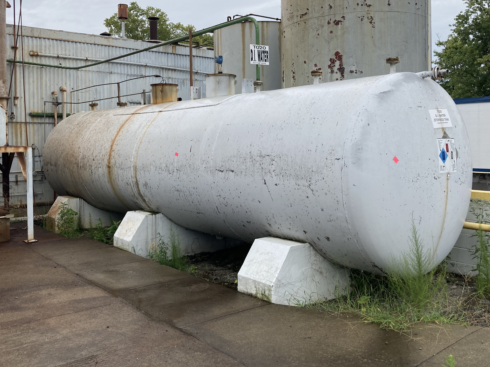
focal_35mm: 35
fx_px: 495
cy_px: 149
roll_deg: -1.2
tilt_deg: -1.3
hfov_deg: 52.6
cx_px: 229
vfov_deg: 40.5
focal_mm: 3.99
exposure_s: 1/1021
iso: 20
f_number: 1.8
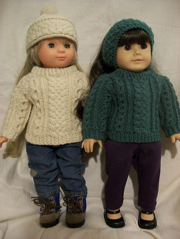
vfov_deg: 56.8
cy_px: 120
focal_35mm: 32
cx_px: 90
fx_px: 222
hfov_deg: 44.2
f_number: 2.9
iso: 220
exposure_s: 1/8
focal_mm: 5.7
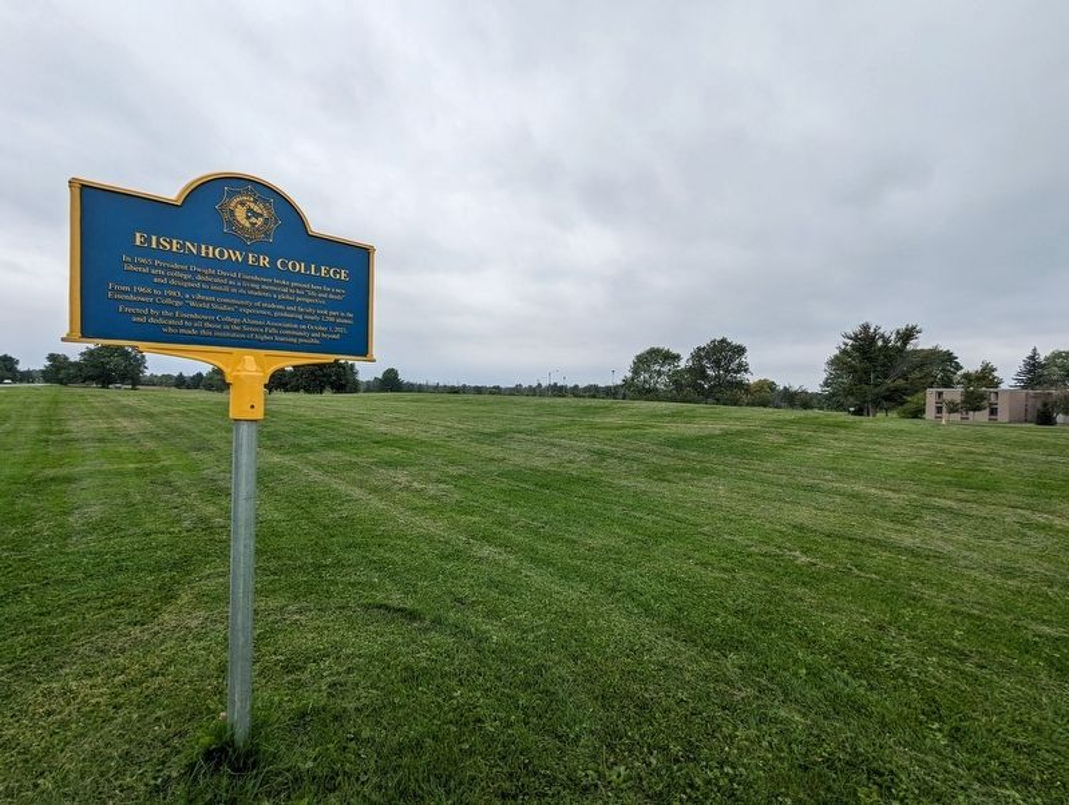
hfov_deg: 94.4
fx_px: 495
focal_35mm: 16
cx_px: 534
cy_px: 402
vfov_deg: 78.3
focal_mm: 2.35
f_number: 2.2
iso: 50
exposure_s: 1/543
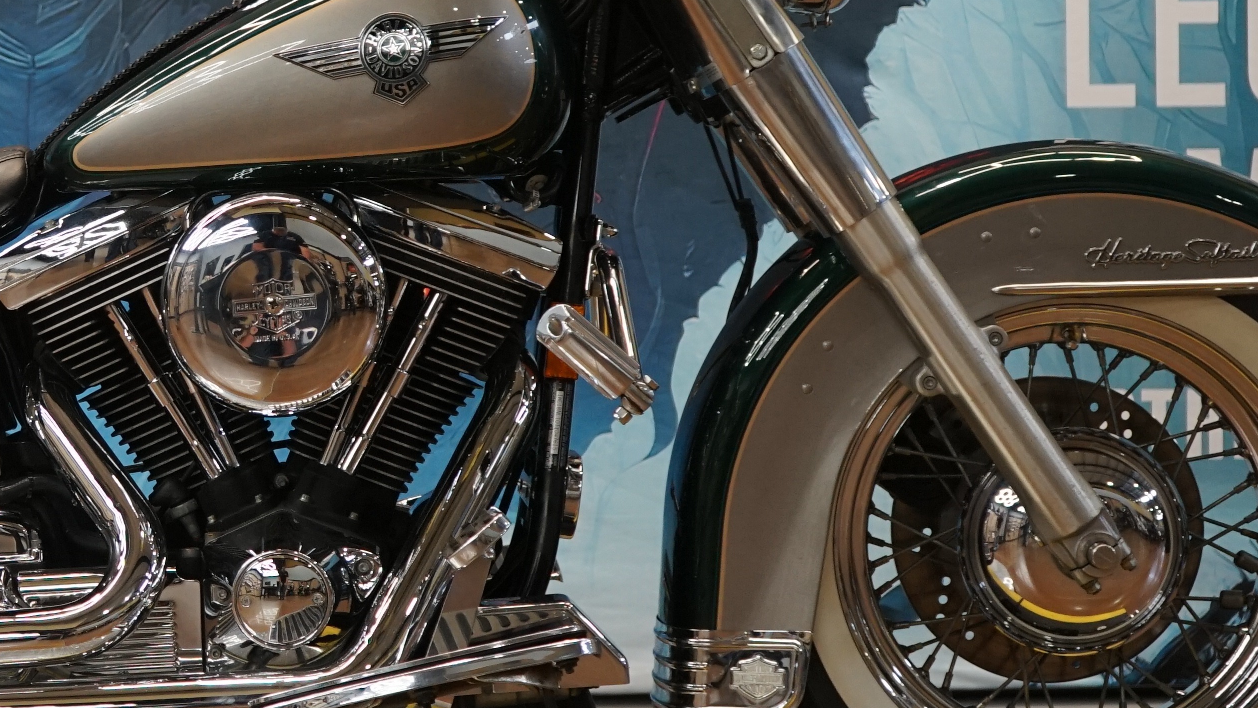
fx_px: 3169
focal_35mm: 95
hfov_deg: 21.8
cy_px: 261
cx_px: 75
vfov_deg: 12.7
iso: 1000
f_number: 4
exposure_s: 1/160
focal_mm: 38
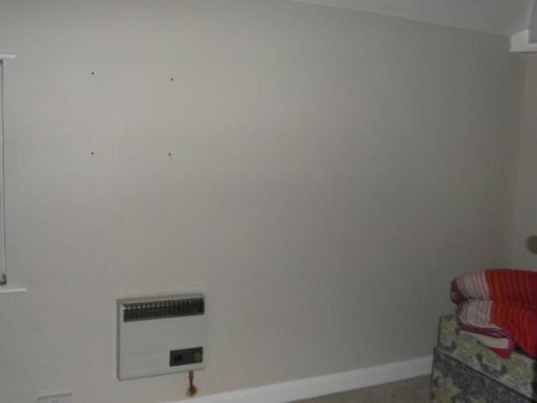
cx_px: 268
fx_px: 496
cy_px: 202
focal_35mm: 32
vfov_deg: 44.1
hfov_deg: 56.8
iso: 160
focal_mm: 5.3
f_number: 3.4
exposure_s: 1/45
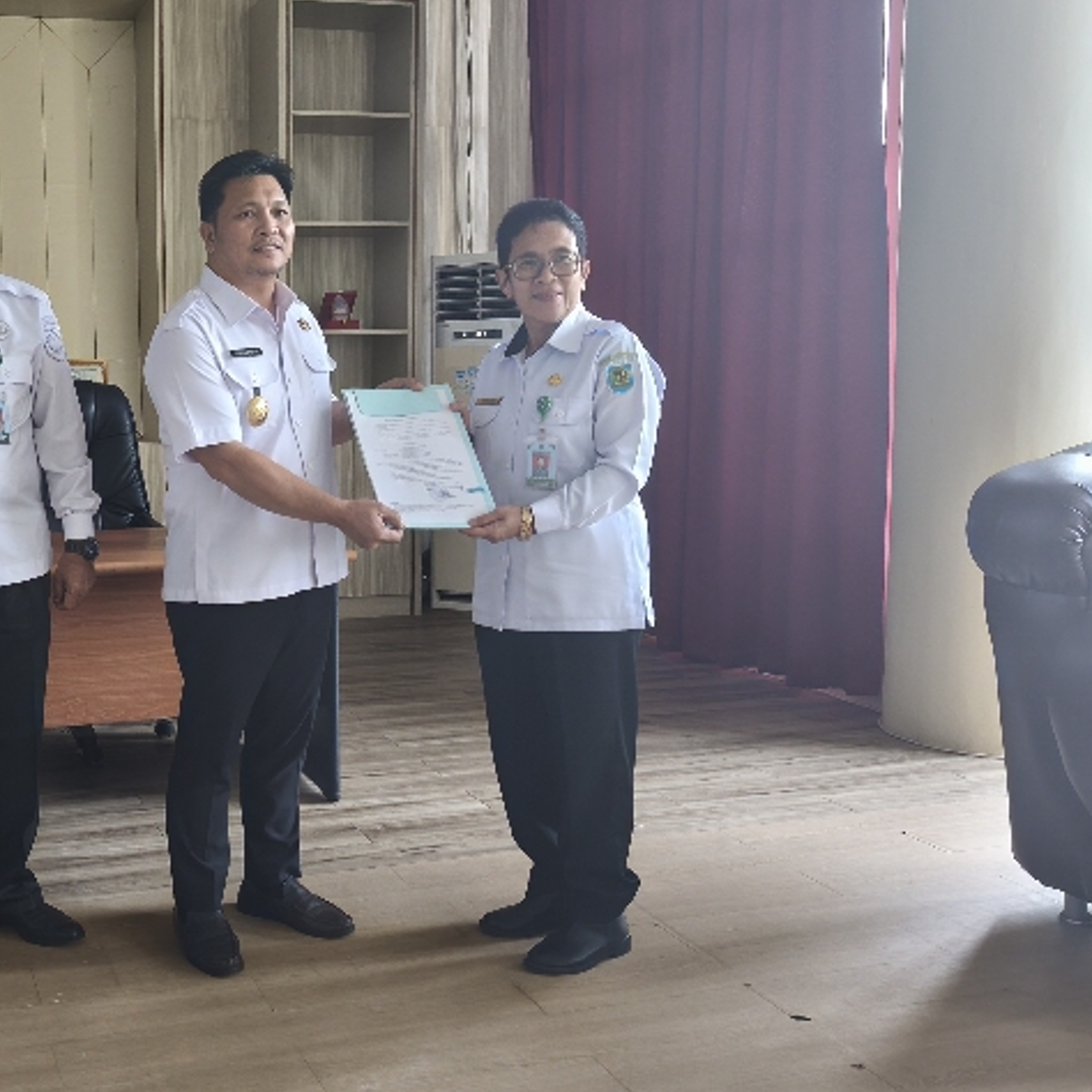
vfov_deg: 47.2
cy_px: 495
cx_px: 200
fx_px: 1249
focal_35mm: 35
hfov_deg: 44.6
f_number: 1.65
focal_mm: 6.18
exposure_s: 1/25
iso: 2000
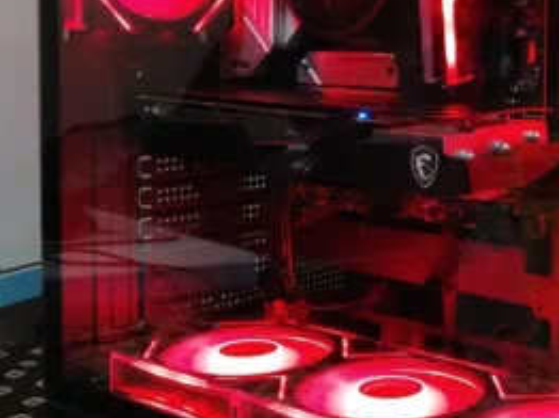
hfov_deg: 28.5
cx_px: 476
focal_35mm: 66
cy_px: 102
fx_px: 1065
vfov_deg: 22.0
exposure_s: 1/25
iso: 1172
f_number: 1.8
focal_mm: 4.05
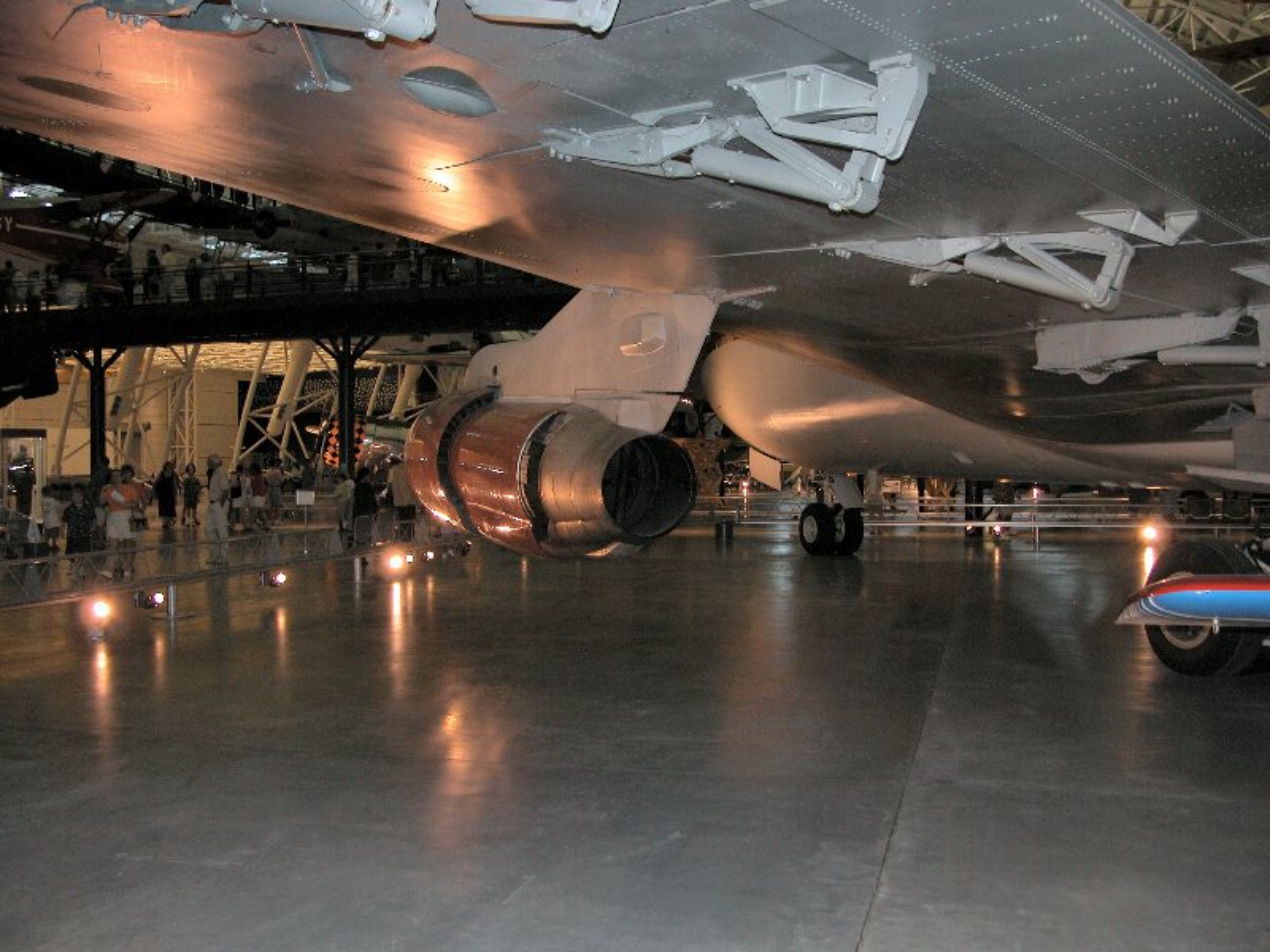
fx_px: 1284
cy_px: 476
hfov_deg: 52.6
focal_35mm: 35
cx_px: 635
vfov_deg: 40.7
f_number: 2.8
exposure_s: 1/60
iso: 200
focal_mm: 8.9
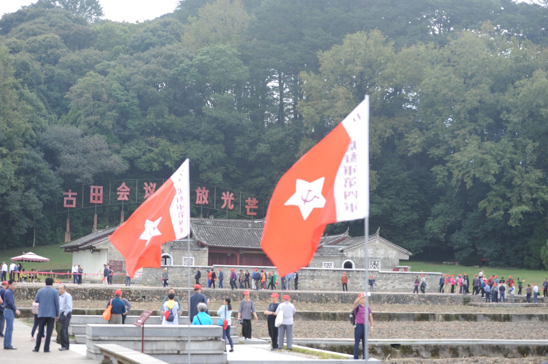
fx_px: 1065
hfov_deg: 28.9
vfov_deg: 19.4
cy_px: 182
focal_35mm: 70
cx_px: 274
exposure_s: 1/400
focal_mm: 70
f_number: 4
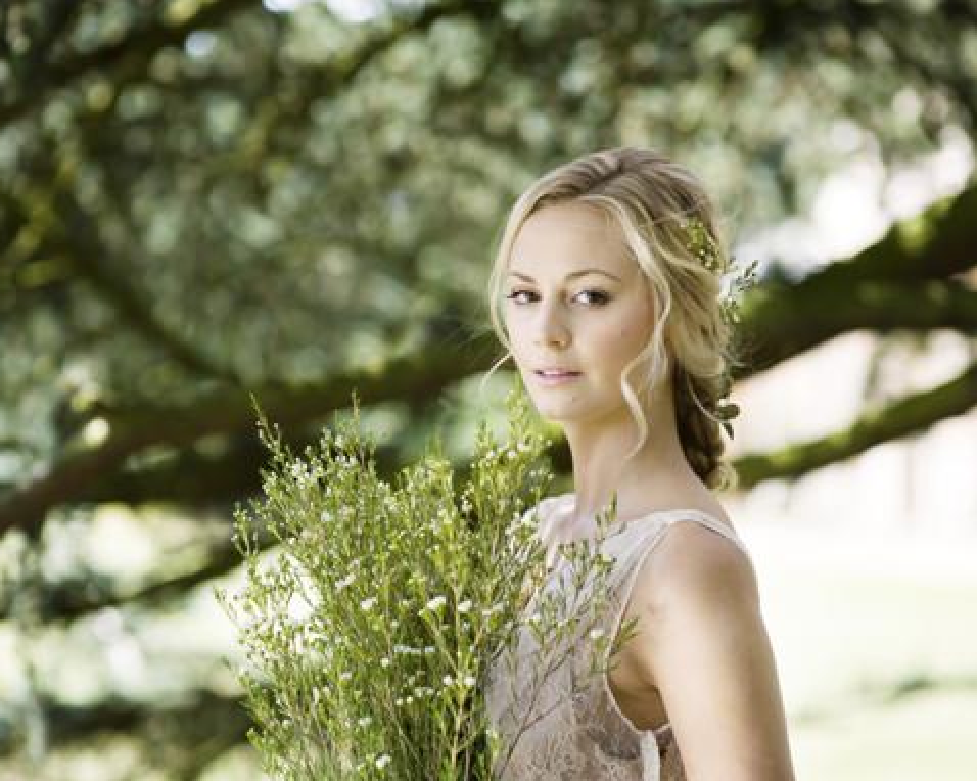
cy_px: 405
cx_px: 450
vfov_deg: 15.4
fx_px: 2890
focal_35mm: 100
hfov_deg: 19.2
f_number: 2.2
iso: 200
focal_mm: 85
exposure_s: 1/1250
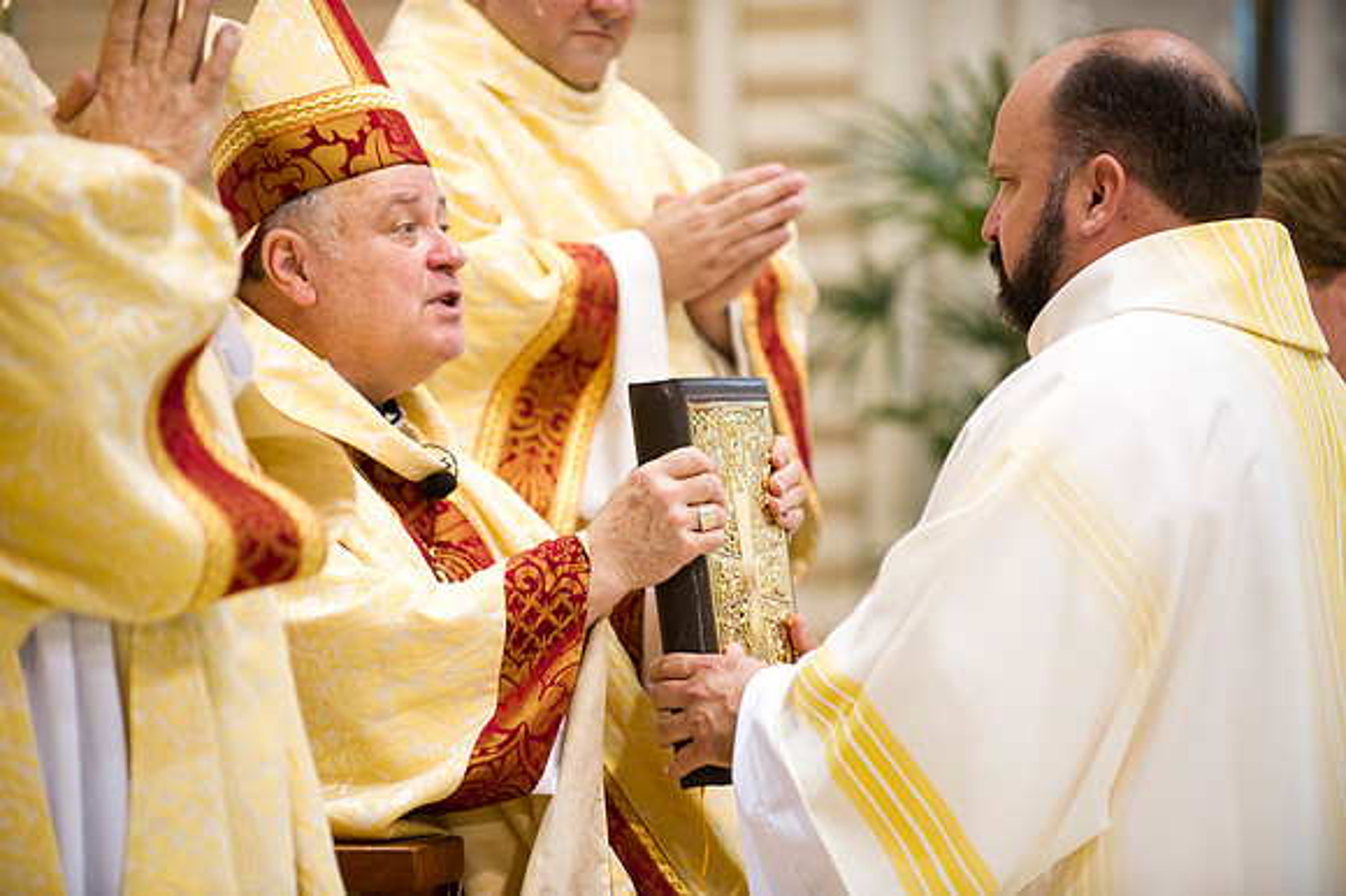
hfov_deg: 13.7
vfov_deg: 9.1
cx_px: 673
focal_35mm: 150
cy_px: 448
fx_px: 5605
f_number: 2.8
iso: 2000
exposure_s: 1/100
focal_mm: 150
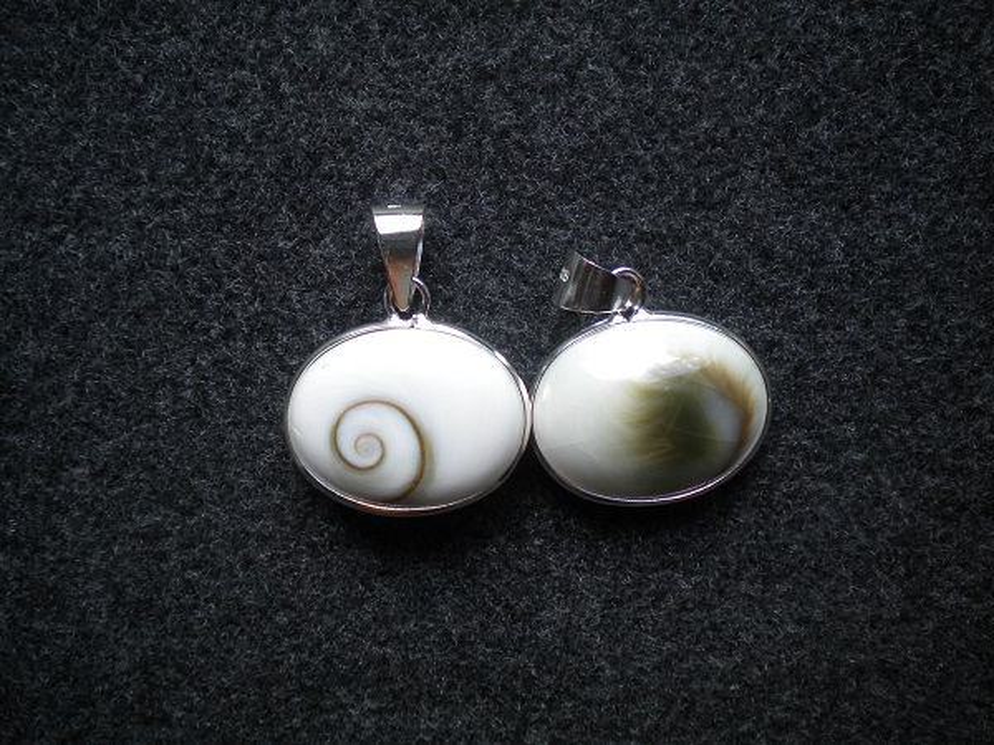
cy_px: 372
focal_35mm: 41
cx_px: 497
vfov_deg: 35.1
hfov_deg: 45.8
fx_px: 1177
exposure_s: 1/129
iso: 80
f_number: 3.5
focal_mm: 7.4
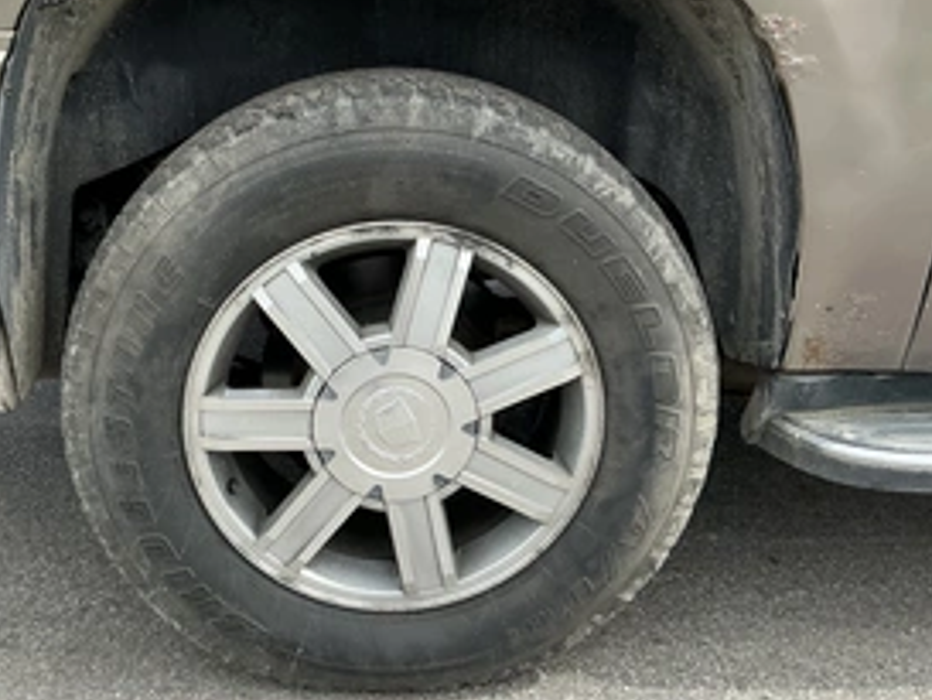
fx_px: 1104
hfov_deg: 45.7
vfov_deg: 35.2
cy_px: 348
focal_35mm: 41
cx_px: 416
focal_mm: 3
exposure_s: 1/556
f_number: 1.8
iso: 25
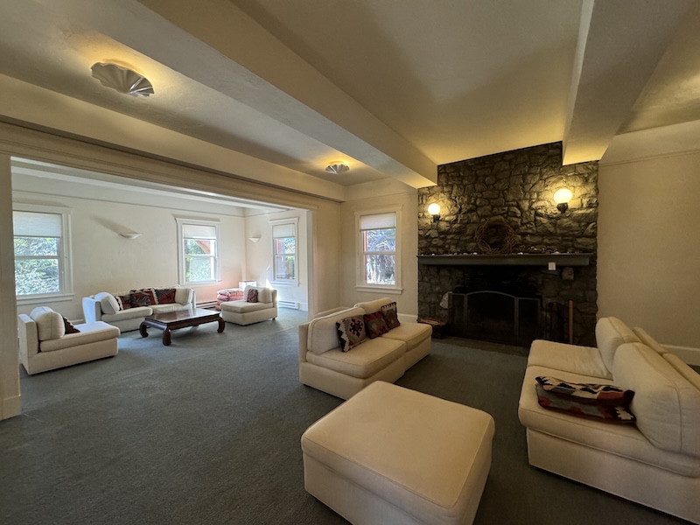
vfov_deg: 85.7
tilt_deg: -1.7
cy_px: 262
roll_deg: +0.6
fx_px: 283
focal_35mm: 14
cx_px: 350
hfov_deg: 102.1
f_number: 2.2
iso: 320
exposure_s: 1/120
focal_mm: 2.22
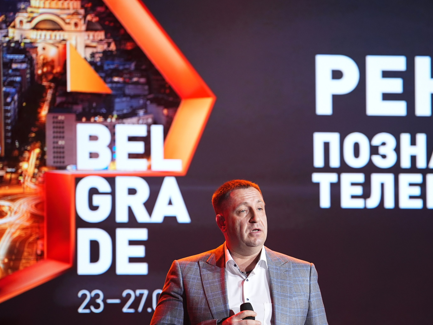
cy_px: 203
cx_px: 288
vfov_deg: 6.3
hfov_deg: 8.4
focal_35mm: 237
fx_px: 2964
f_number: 2.8
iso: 640
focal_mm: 165
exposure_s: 1/200
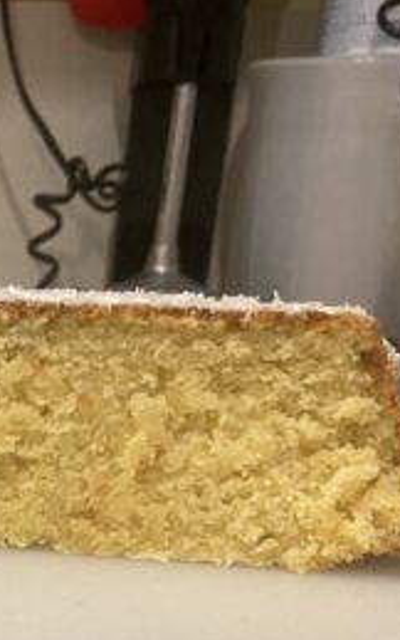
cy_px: 519
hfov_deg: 15.5
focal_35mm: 71
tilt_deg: -14.4
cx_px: -340
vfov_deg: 28.3
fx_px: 1238
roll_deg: -1.7
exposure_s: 1/33
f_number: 1.8
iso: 400
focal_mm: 4.25
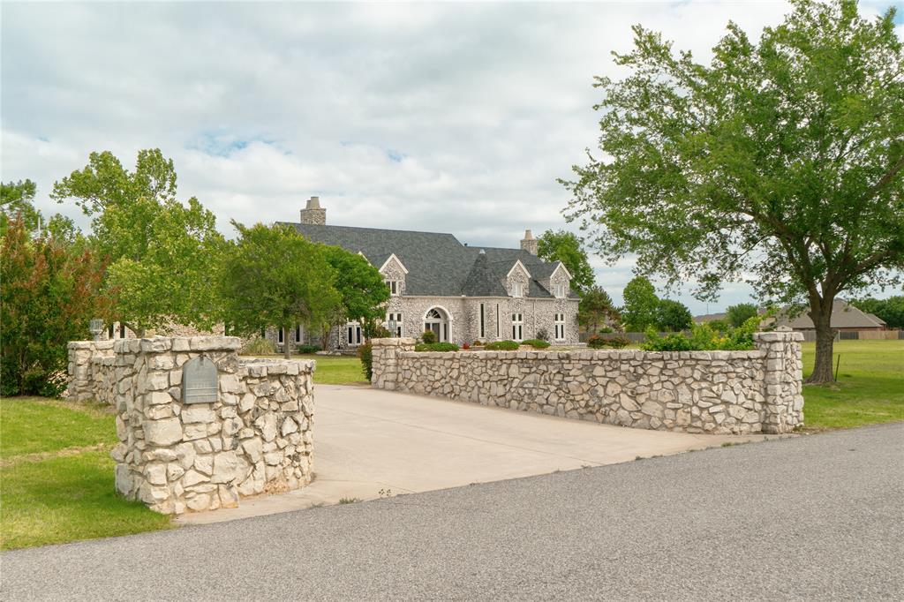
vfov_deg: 36.8
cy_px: 301
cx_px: 452
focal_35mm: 36
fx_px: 904
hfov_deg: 53.1
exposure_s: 1/100
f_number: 9
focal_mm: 24
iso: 100
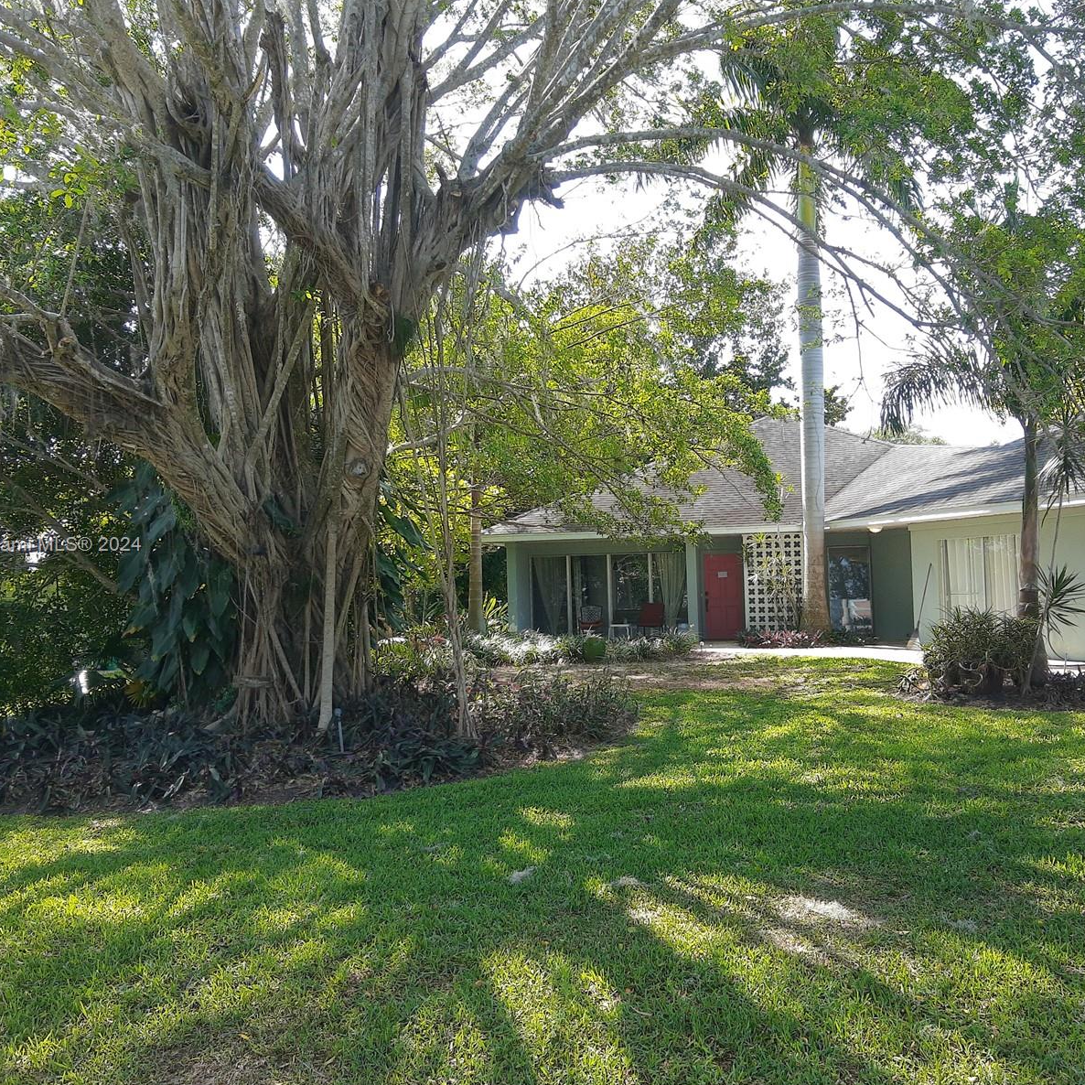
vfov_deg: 52.5
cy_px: 546
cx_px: 581
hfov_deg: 52.5
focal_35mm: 31
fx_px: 1099
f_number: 1.8
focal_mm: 3.95
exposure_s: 1/299
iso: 40
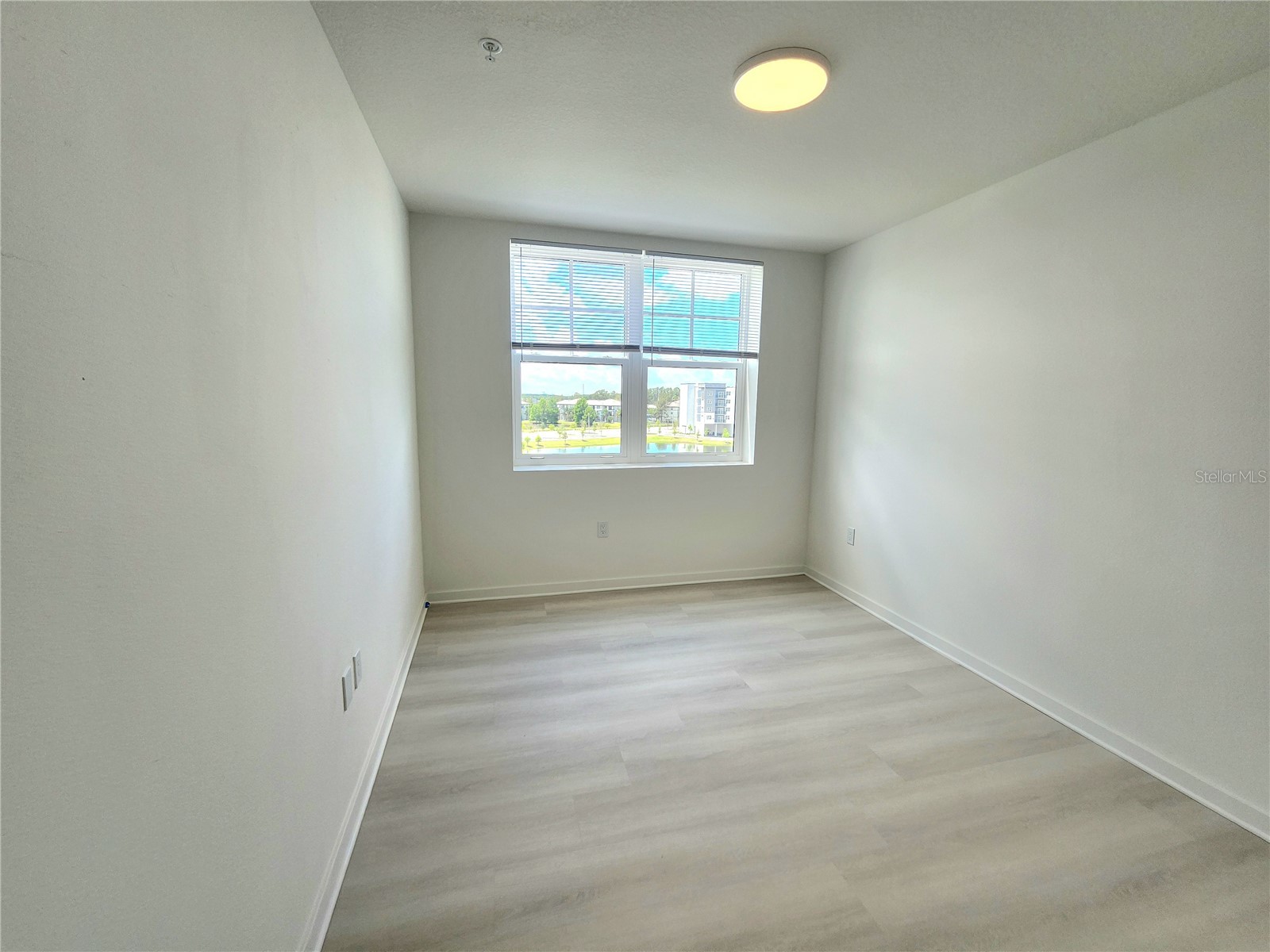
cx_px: 635
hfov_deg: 106.2
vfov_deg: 89.9
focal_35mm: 13
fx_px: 477
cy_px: 476
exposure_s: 1/250
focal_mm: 2.2
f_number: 2.2
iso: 50
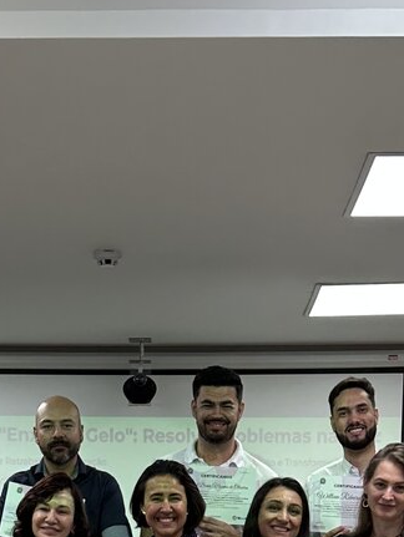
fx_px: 1383
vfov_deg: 19.9
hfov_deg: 16.6
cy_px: 734
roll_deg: +0.7
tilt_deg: -6.0
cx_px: 156
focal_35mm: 89
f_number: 1.78
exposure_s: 1/120
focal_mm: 6.86
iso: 100
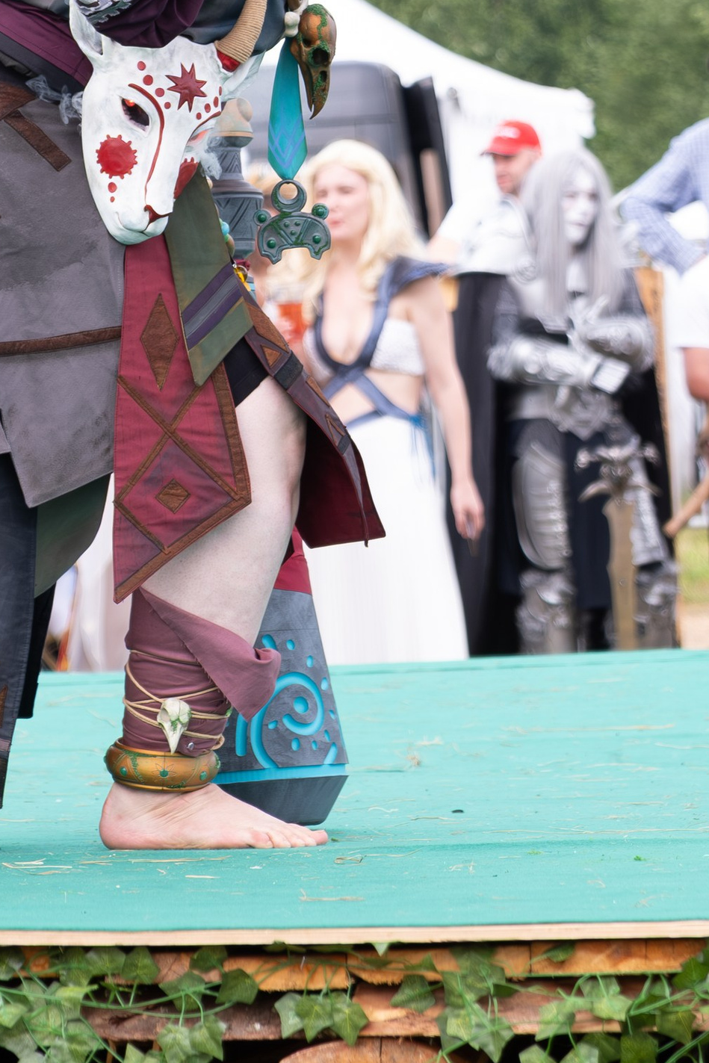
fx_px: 6615
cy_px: -168
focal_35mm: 224
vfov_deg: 9.1
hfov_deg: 6.1
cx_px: 296
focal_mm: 55
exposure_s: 1/800
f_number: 3.6
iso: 320
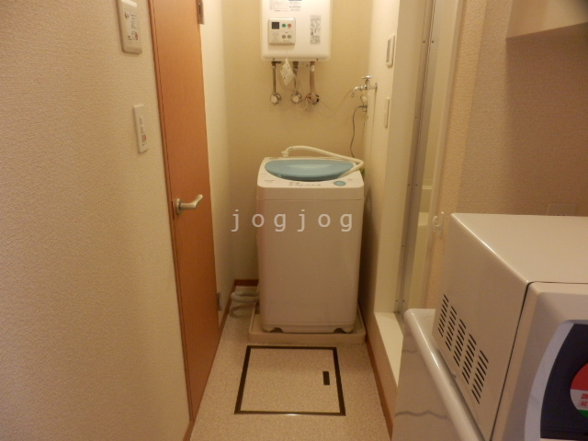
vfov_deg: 56.8
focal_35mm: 24
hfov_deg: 71.6
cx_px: 294
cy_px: 220
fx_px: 408
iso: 400
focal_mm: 4.2
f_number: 3
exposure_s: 1/30
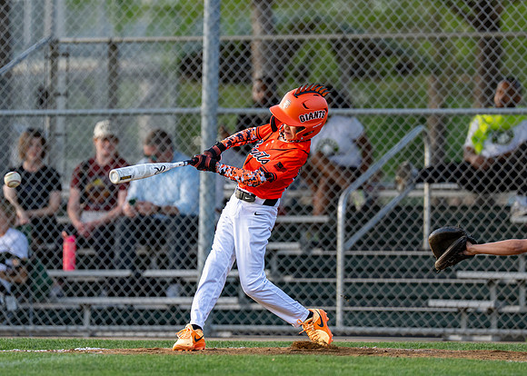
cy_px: 153
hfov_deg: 5.3
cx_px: 290
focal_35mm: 383
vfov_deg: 3.8
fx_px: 5737
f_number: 2.8
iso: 500
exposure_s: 1/2000
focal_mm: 200
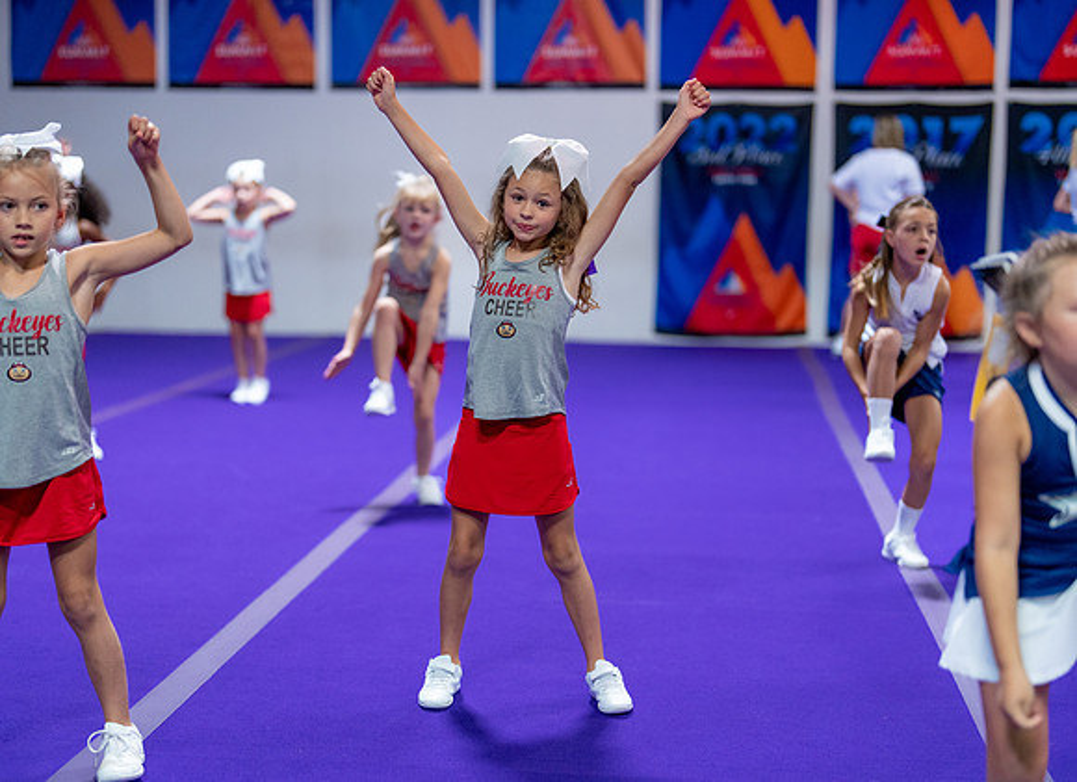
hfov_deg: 32.5
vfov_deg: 23.9
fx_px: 1844
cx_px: 504
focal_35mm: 60
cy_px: 443
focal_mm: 50
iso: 1600
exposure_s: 1/800
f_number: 1.2
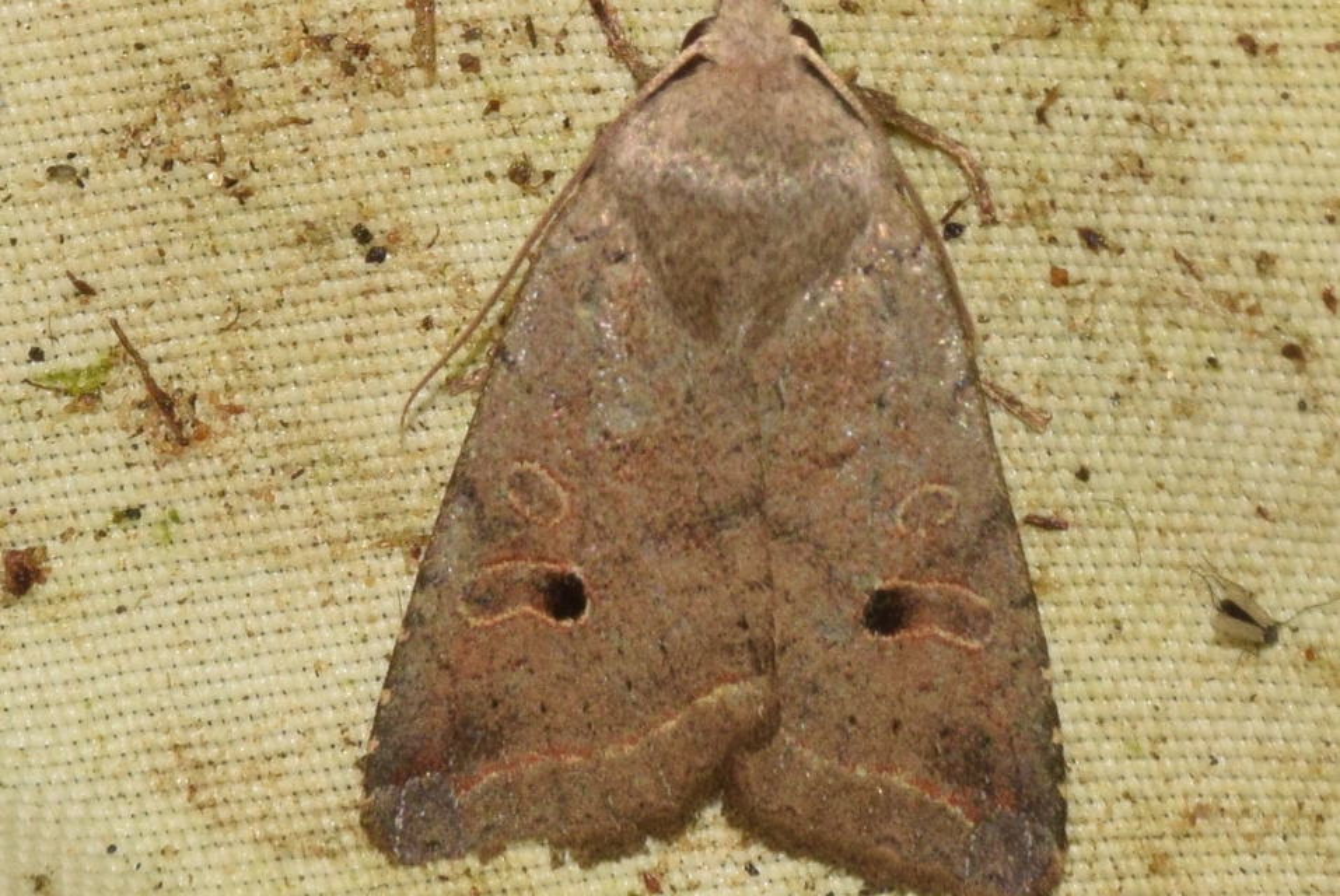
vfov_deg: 6.6
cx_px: 670
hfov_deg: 9.8
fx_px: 7824
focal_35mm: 210
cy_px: 448
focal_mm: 140
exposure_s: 1/160
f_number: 14
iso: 500
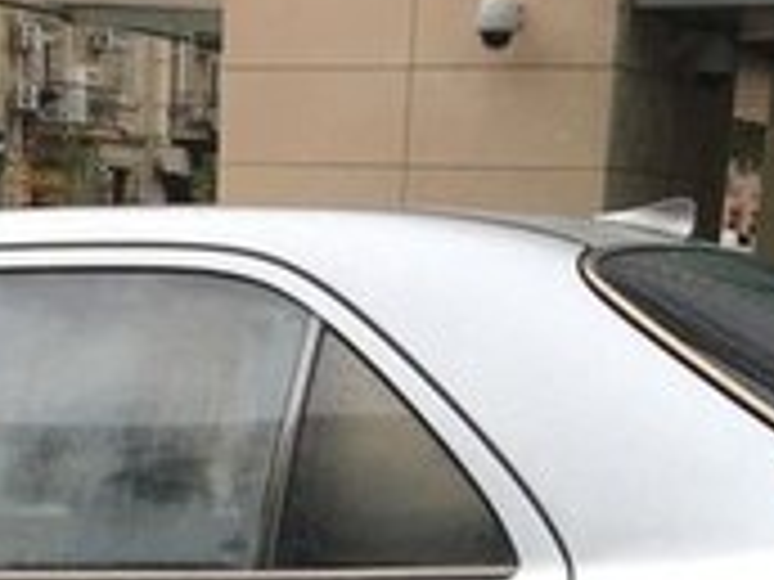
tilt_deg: -17.1
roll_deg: -1.1
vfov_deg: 12.2
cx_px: 166
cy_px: 1041
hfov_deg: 17.6
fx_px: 2482
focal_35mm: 111
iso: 25
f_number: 2.2
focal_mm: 4.15
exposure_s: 1/354
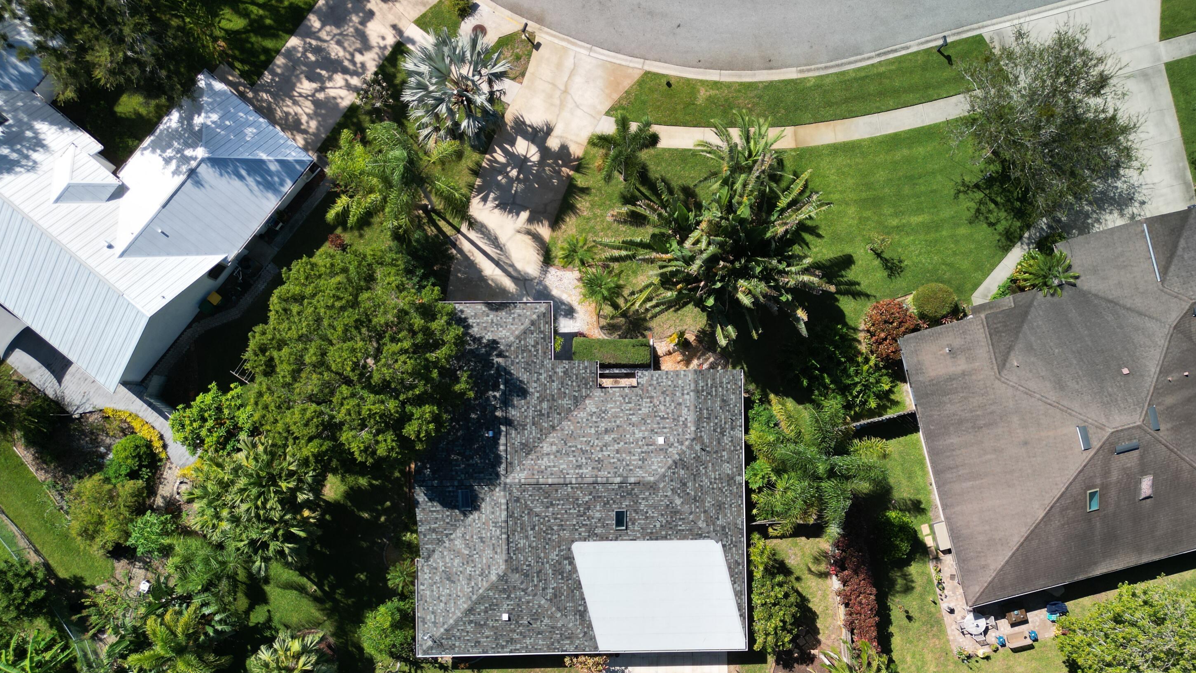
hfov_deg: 69.9
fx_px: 856
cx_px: 585
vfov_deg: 42.4
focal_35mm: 27
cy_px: 437
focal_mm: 6.72
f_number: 1.7
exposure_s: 1/320
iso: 120
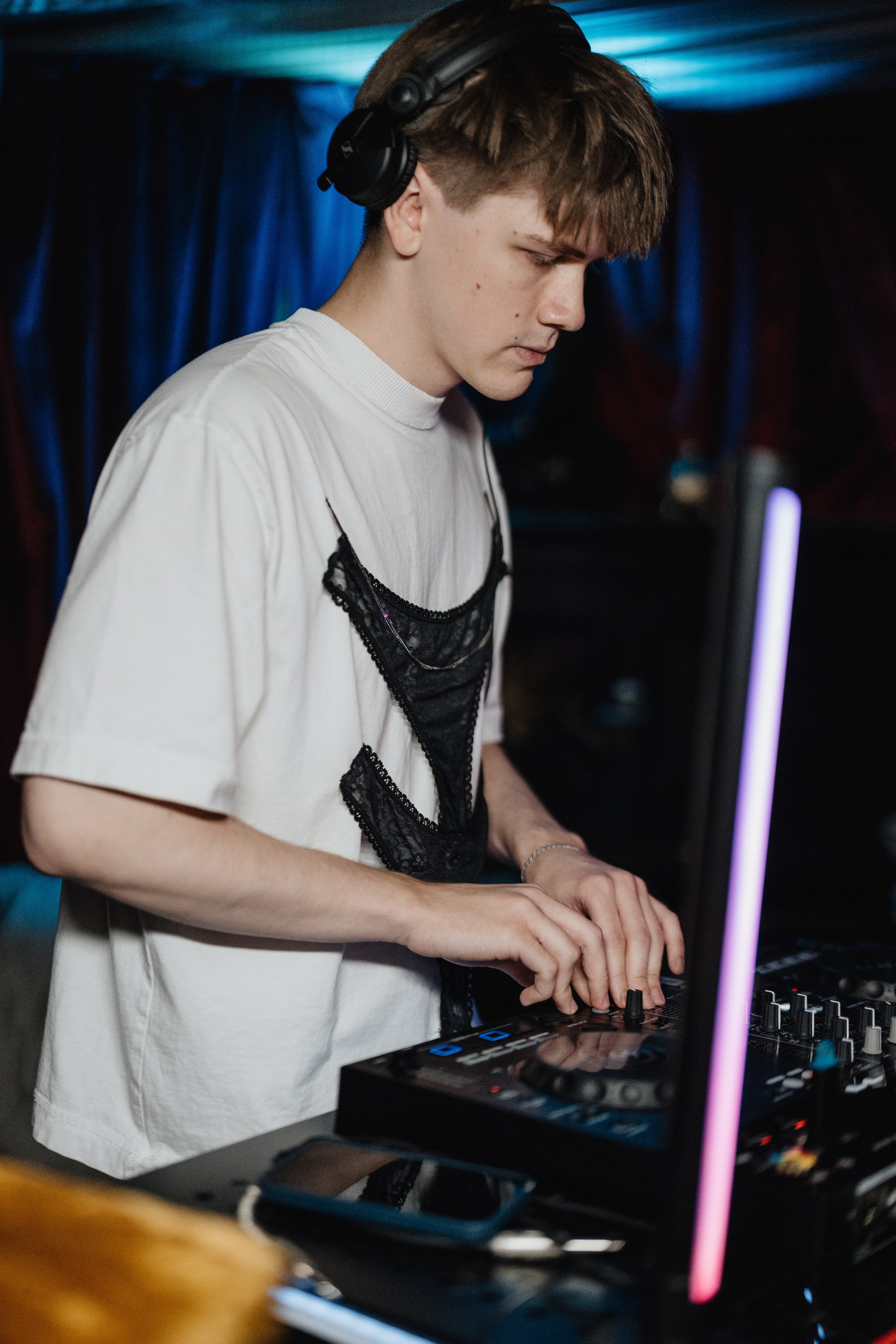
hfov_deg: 26.5
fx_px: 1904
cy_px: 661
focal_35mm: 51
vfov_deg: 38.9
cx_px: 446
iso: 3200
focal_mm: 50
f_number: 1.2
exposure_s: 1/2000
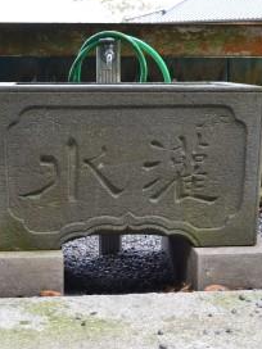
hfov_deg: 21.4
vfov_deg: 28.2
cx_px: 122
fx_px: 694
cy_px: 173
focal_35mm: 69
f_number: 8
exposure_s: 1/60
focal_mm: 29
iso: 400
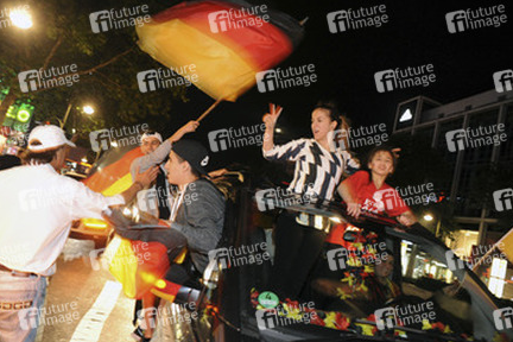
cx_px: 254
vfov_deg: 51.3
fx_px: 356
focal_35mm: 25
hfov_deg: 71.5
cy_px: 167
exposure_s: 1/20
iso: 1250
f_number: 3.5
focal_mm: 24
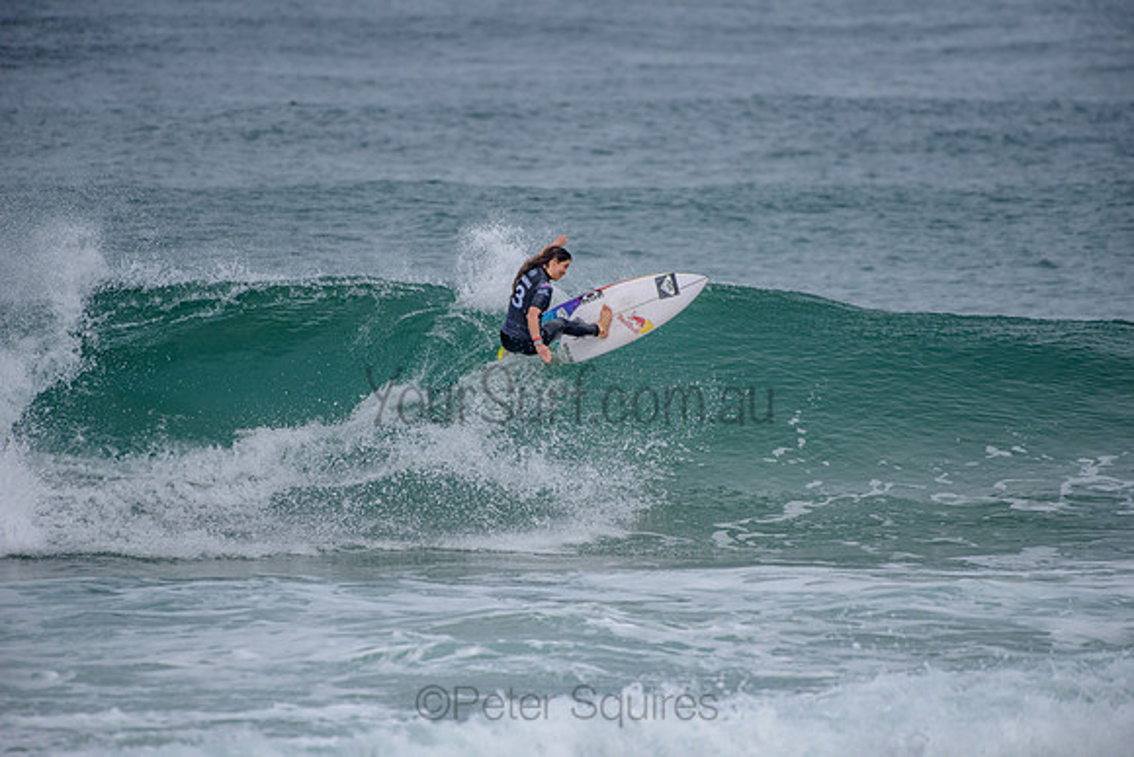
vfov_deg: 2.8
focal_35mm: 500
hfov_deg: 4.1
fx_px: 15753
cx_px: 567
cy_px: 378
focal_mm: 500
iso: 220
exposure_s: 1/2000
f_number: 5.6
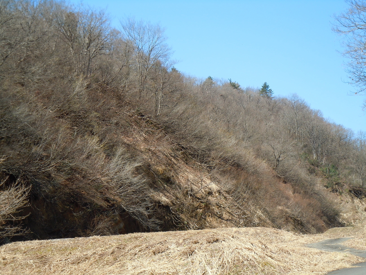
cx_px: 183
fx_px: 1078
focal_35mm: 102
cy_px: 138
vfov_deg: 14.5
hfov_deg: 19.3
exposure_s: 1/400
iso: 100
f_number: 4.5
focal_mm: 18.3
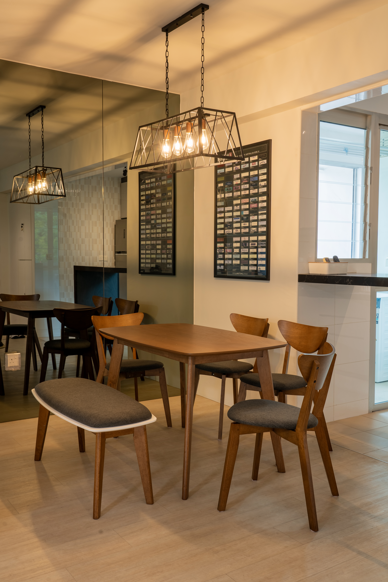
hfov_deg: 38.9
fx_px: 550
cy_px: 291
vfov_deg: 55.8
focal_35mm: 34
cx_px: 194
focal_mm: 34
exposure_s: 1/5
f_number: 11
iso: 100
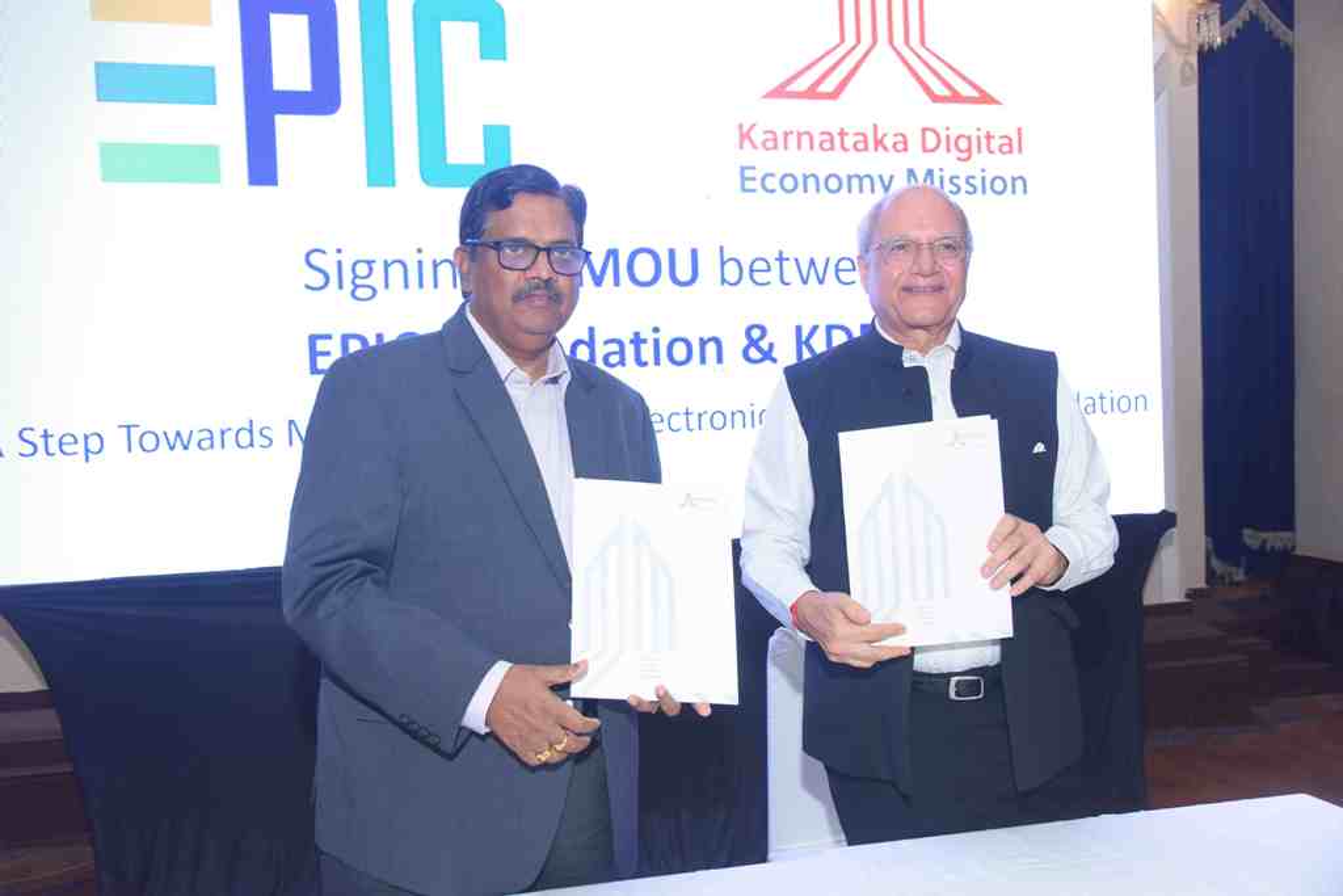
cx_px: 672
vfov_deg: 42.3
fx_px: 1157
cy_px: 448
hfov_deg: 60.3
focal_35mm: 31
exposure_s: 1/160
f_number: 4.5
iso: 1600
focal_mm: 31
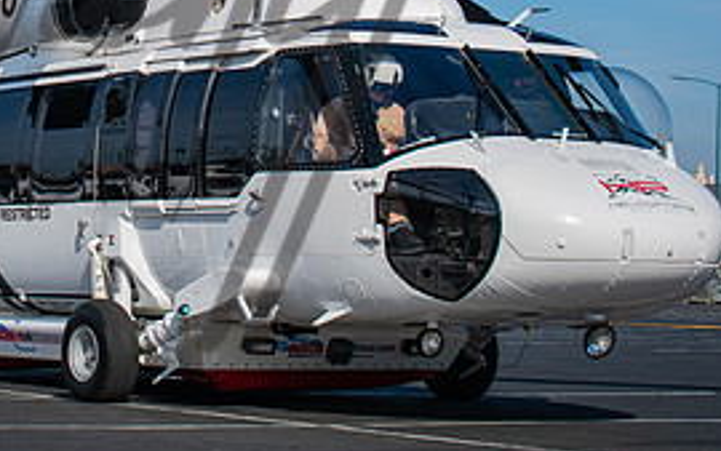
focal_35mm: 125
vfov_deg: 10.4
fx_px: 2457
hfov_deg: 16.5
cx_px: 80
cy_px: -17
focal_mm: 38
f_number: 4.8
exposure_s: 1/800
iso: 100
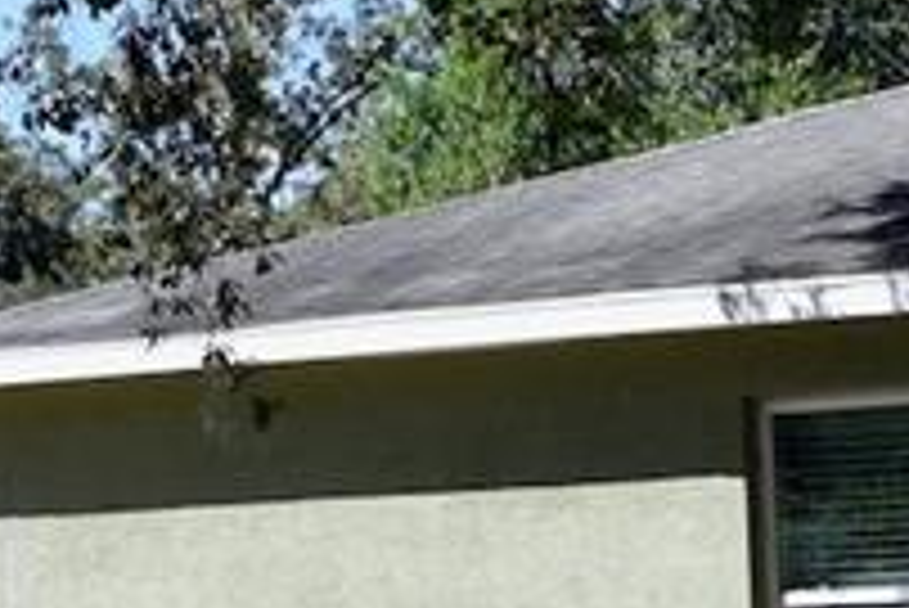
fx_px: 3462
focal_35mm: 137
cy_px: 529
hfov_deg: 14.4
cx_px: 1134
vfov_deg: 10.0
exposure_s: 1/125
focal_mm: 18
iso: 100
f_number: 8
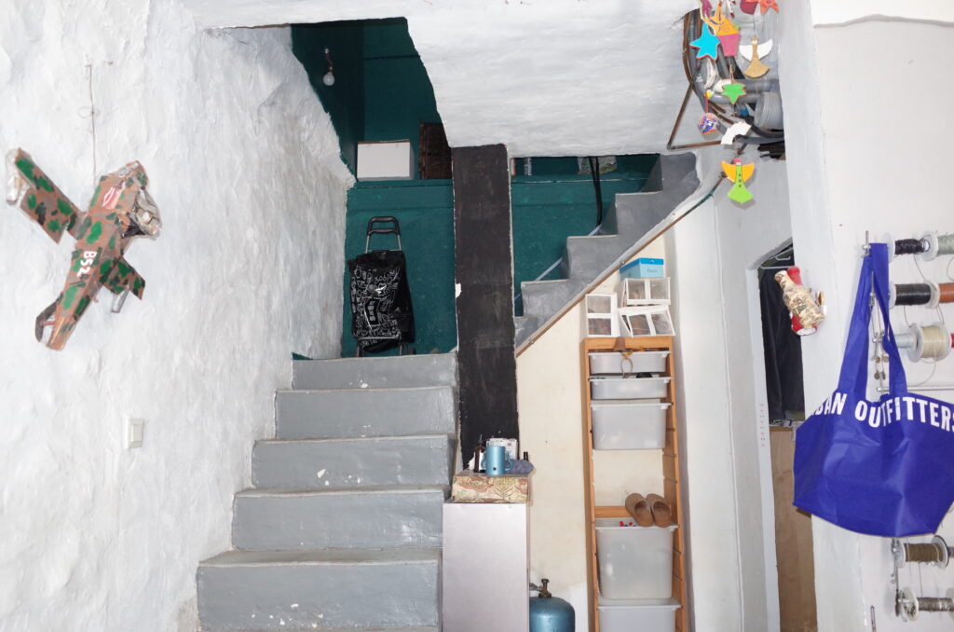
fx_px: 740
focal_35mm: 28
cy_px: 316
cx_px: 477
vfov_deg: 46.2
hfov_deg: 65.6
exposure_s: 1/40
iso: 1000
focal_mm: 18.3
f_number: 2.8
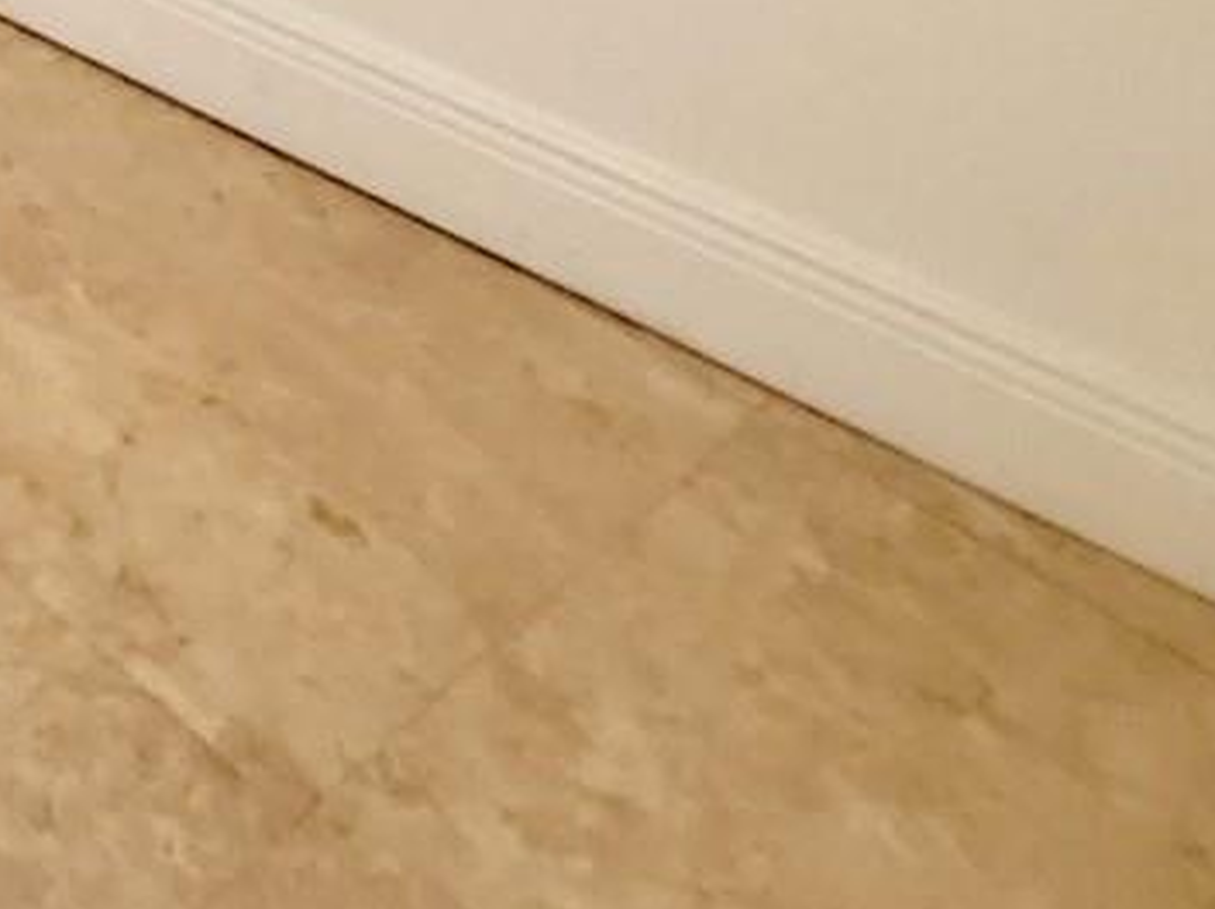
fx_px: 2069
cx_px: -812
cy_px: -978
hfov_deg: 23.0
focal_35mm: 59
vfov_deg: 17.1
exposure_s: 1/59
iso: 400
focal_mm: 1.8
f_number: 2.2
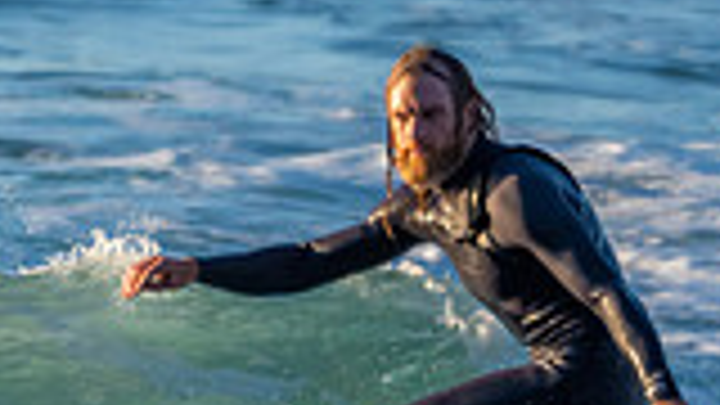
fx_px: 37018
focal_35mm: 1939
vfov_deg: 0.6
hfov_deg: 1.1
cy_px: 515
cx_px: 508
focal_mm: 340
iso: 560
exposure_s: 1/1250
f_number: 5.6
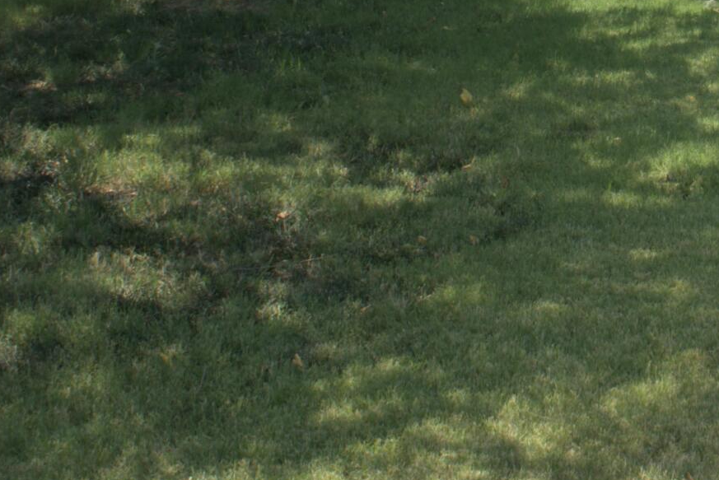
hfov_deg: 18.1
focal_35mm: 110
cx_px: 726
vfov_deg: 11.7
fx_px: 2198
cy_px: -331
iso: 320
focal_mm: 32
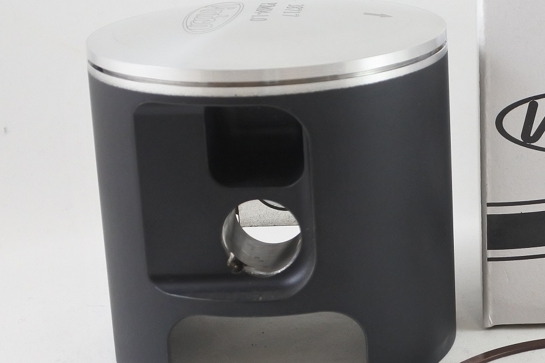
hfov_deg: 25.1
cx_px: 501
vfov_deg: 17.5
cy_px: 213
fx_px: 1181
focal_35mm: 78
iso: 400
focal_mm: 12.3
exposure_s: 1/125
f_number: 3.8
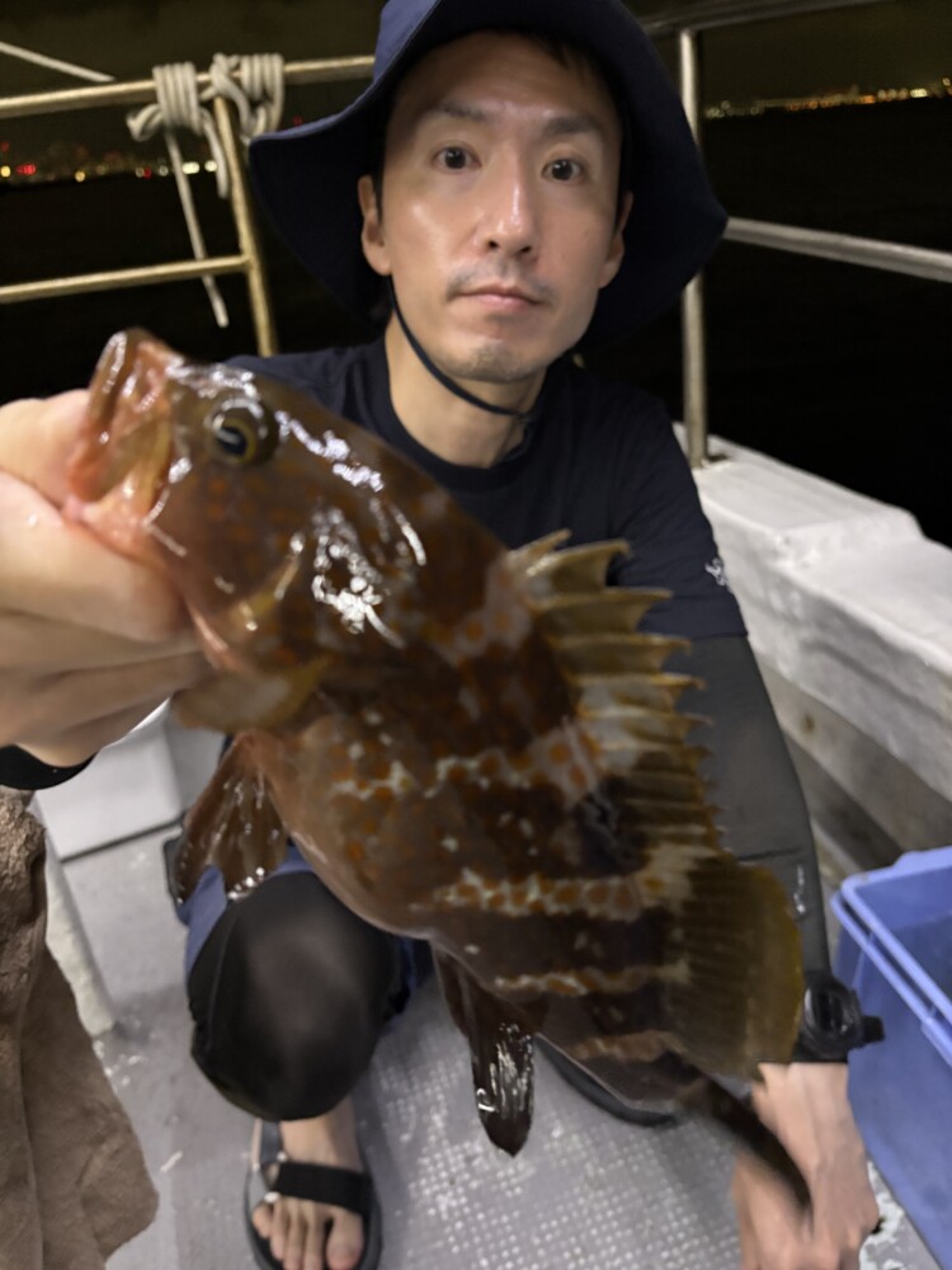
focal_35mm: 26
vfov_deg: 67.3
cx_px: 476
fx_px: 953
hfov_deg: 53.1
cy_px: 635
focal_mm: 5.96
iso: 800
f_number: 1.6
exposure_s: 1/30
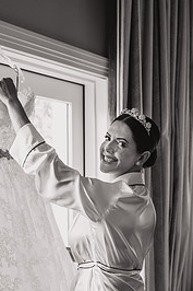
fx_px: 491
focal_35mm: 61
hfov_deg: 22.1
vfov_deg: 32.2
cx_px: 62
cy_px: 225
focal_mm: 36
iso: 1600
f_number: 3.5
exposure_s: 1/200
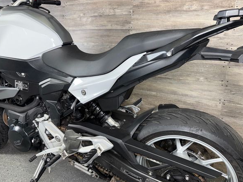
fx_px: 182
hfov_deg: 67.3
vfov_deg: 53.0
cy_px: 86
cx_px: 127
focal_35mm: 26
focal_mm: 6.76
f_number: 1.78
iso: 50
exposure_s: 1/26
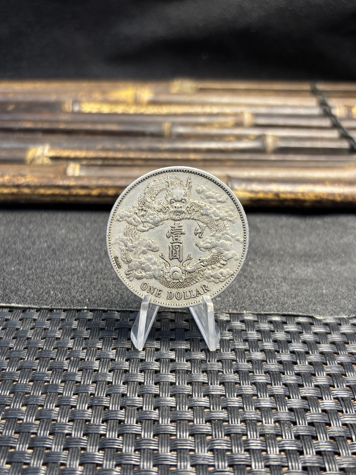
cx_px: 178
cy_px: 238
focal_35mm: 26
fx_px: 357
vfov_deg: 67.3
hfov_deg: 53.1
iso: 160
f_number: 1.6
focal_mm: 5.96
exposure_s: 1/60
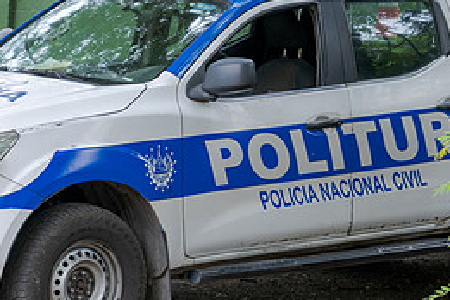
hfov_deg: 10.7
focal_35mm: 193
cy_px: 205
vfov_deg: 7.1
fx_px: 2412
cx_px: 198
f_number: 4.5
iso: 180
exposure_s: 1/200
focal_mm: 70
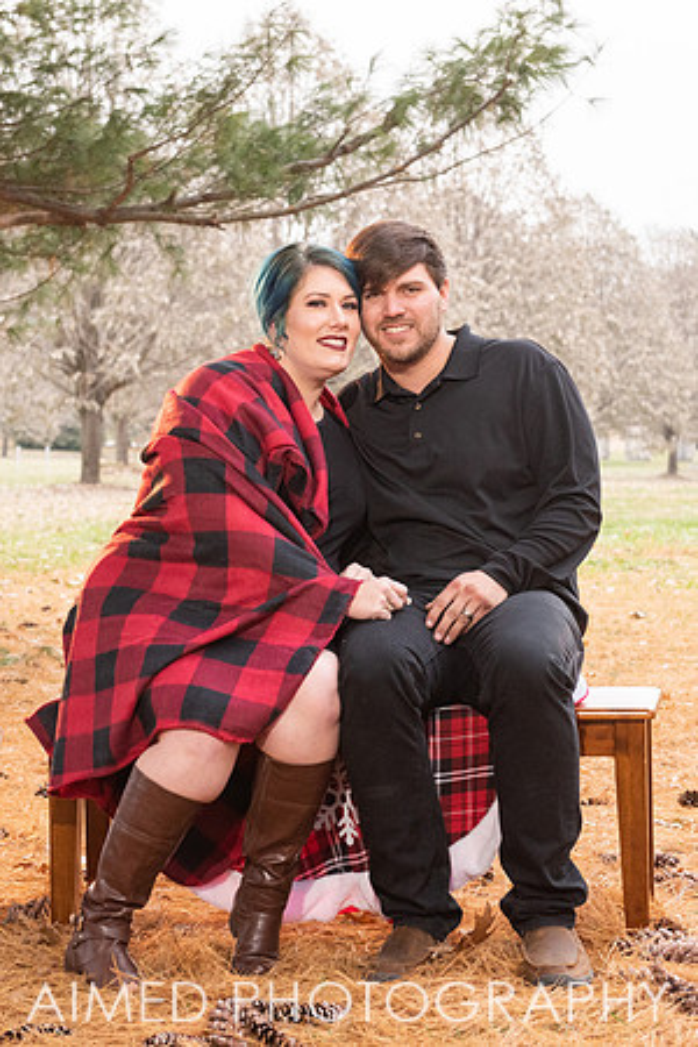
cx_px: 323
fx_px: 2751
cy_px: 500
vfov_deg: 21.5
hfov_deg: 14.5
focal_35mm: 95
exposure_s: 1/200
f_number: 5
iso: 1000
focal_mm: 56
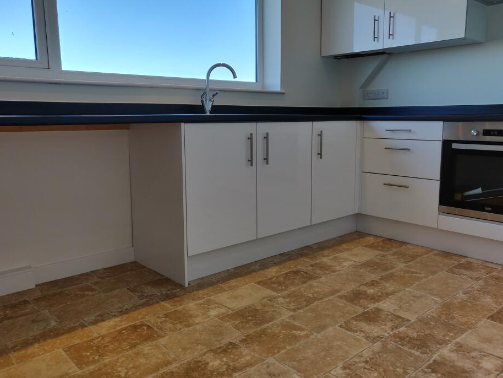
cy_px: 176
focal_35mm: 28
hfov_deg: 63.4
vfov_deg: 49.7
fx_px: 407
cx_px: 254
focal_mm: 4.25
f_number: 1.7
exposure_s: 1/100
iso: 160
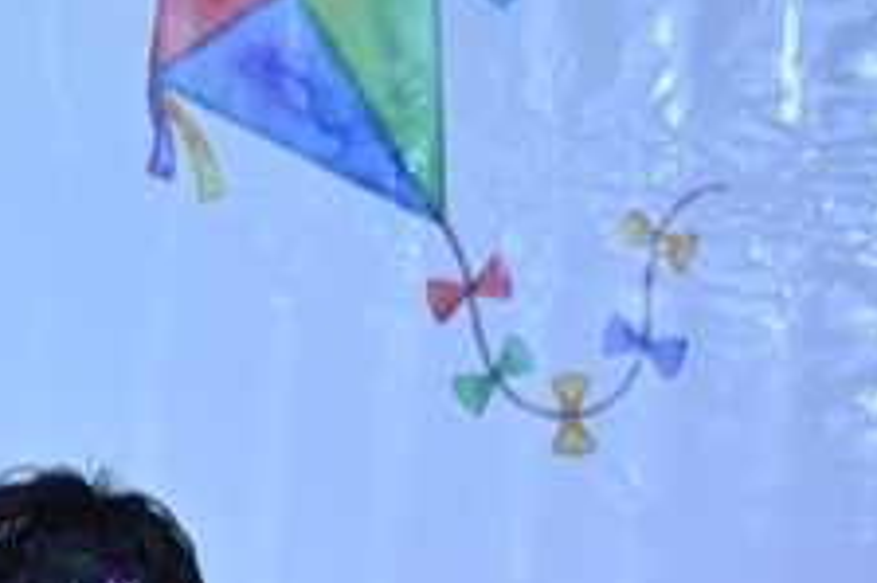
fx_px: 7595
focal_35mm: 312
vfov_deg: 4.3
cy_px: 1287
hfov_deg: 6.4
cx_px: -904
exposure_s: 1/160
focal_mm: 70
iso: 250
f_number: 4
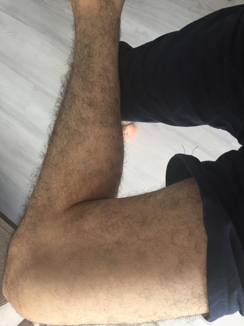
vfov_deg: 61.7
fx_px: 273
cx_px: 122
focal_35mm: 29
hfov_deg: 48.2
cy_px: 163
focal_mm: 4.15
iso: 64
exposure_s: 1/33
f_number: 2.2
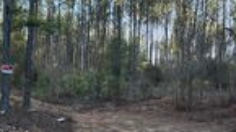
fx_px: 612
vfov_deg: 12.3
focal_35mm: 98
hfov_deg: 21.8
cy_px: 89
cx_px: 135
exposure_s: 1/486
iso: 50
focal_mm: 5.7
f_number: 1.5
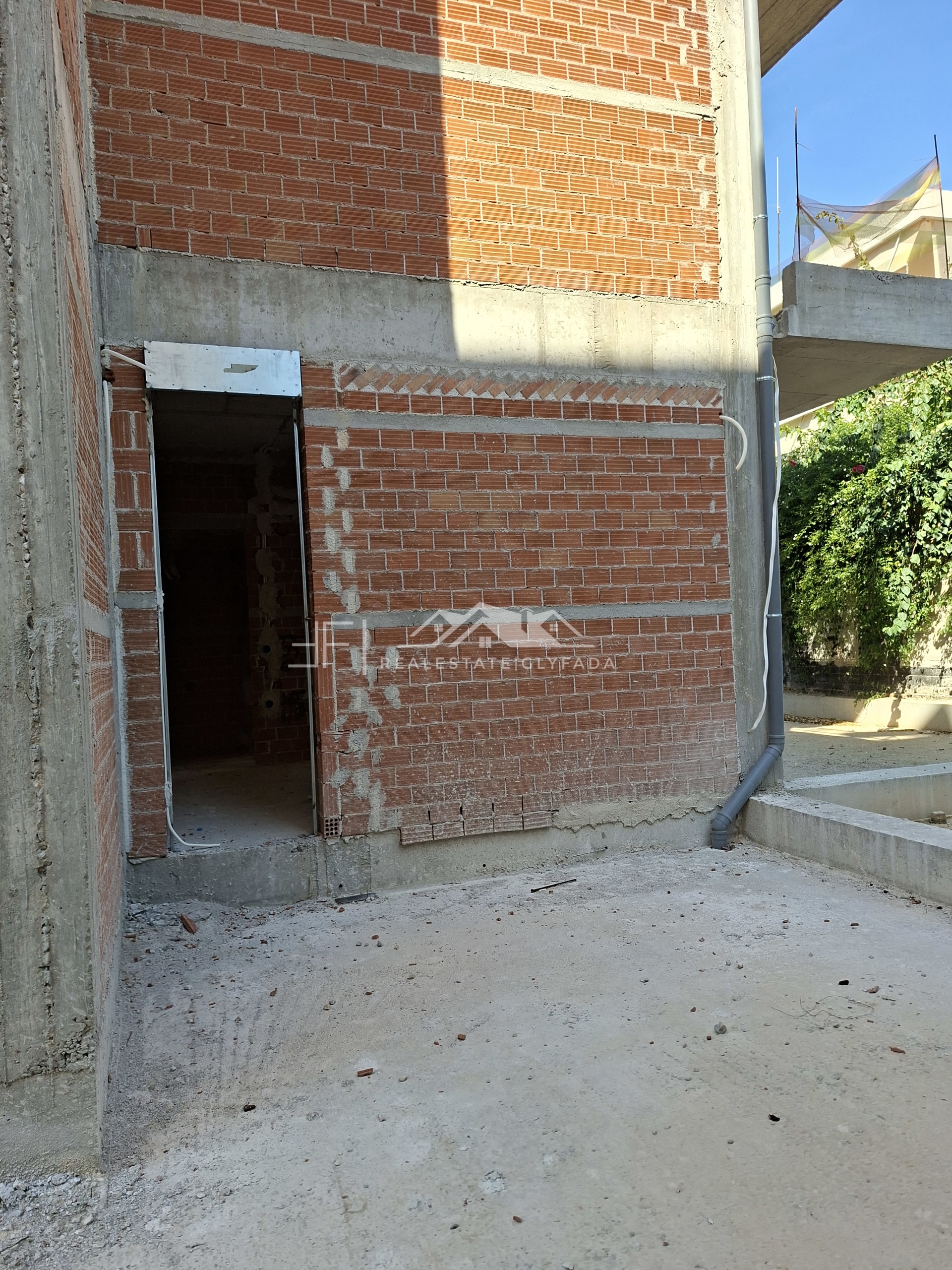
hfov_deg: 58.9
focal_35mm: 23
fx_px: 843
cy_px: 635
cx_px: 476
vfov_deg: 73.9
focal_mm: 5.54
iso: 50
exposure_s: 1/824
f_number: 1.8
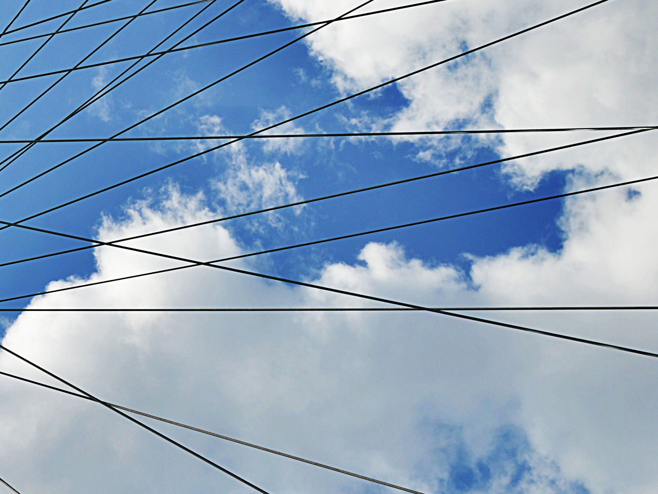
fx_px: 2040
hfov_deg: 17.3
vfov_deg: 13.7
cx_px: -164
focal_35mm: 107
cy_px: 91
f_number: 10
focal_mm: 27
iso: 100
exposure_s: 1/400
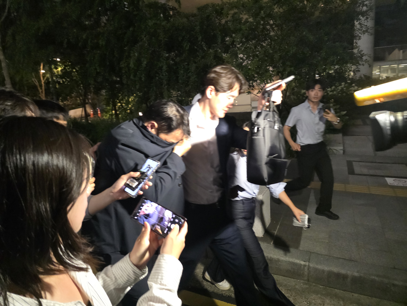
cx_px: 204
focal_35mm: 23
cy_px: 153
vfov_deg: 58.9
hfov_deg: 73.9
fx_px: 270
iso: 1000
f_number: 1.7
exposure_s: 1/120
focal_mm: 6.3
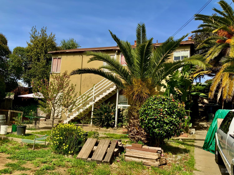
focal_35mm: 29
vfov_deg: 48.2
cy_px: 88
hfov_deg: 61.7
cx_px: 117
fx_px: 196
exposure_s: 1/1912
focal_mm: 3
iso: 16
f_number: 1.8
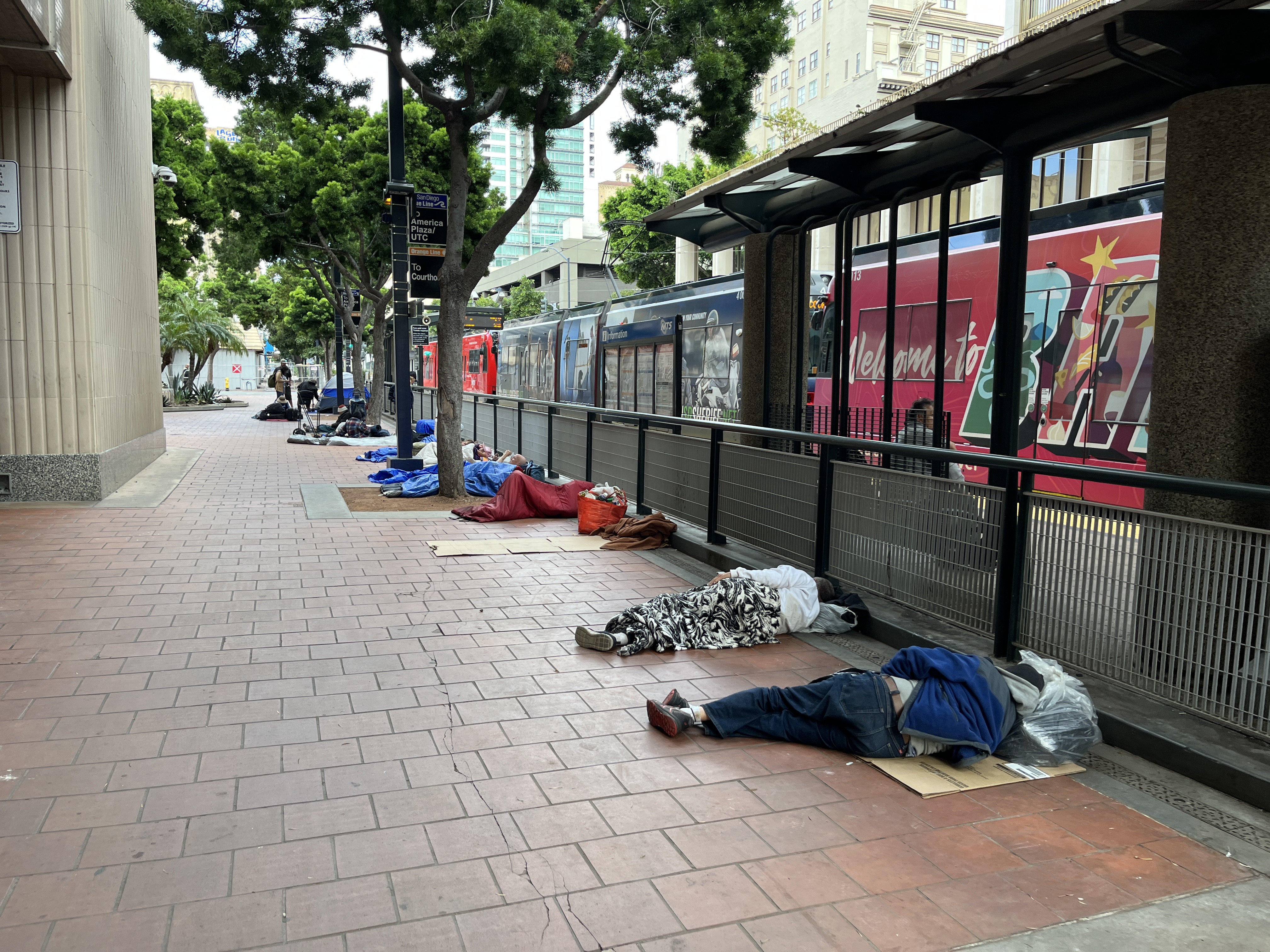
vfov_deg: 53.1
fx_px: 954
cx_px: 635
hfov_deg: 67.3
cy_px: 476
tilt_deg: -8.4
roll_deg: +0.2
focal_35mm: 26
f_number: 1.6
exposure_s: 1/121
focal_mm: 5.1
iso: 50
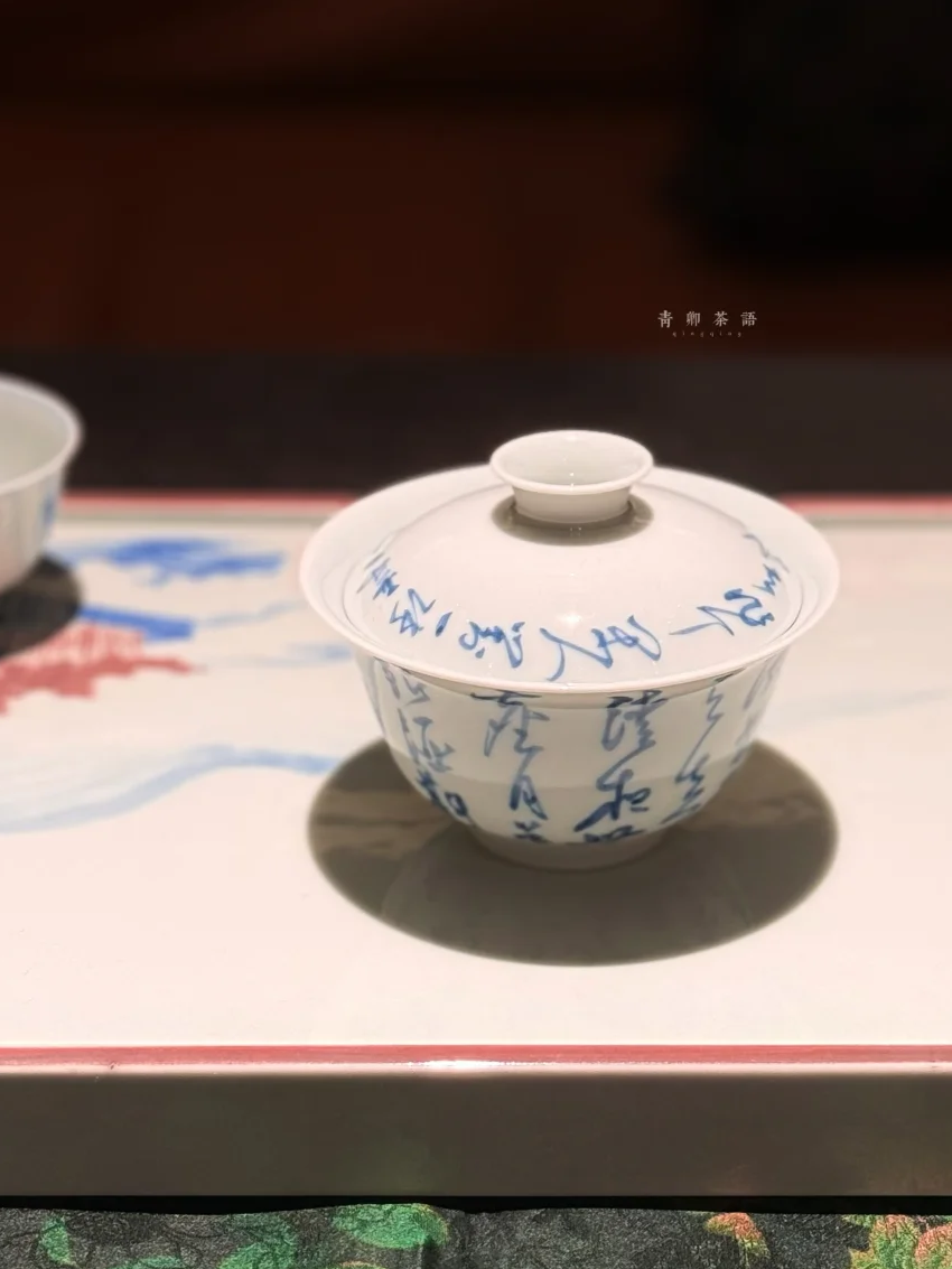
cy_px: 644
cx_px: 367
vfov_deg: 31.7
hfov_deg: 24.0
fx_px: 2236
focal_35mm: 61
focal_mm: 6.76
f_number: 1.78
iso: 80
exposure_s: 1/100
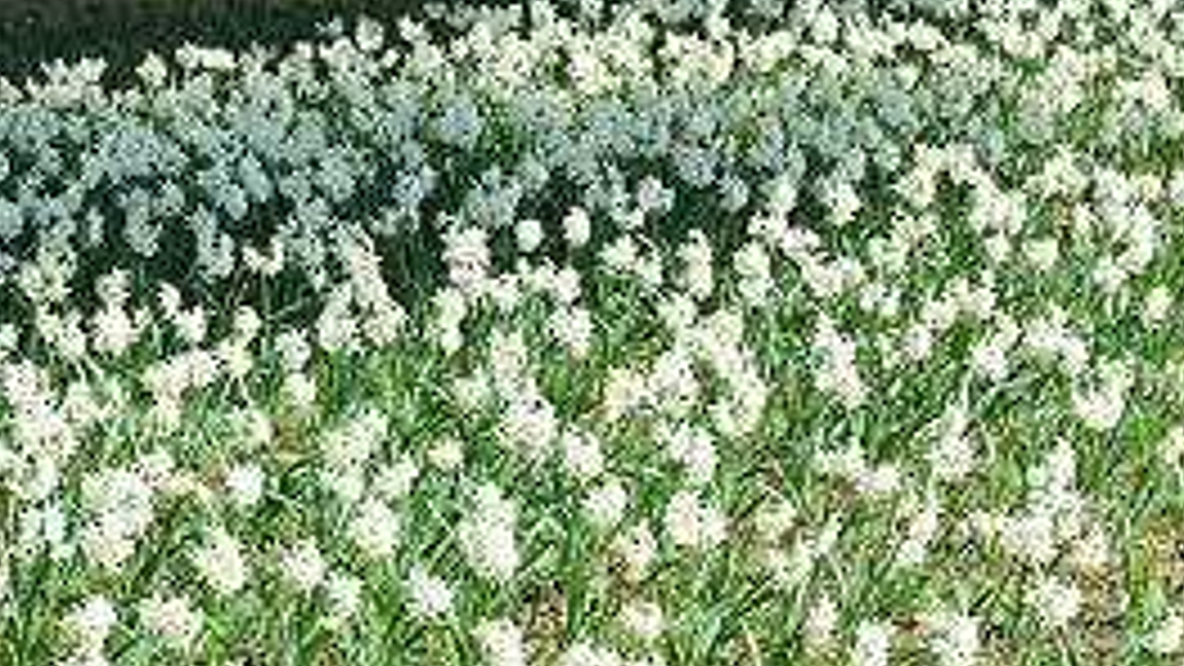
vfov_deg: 9.5
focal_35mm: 127
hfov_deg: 16.8
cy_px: 652
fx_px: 3988
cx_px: 849
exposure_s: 1/400
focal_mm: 50
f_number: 10
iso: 500
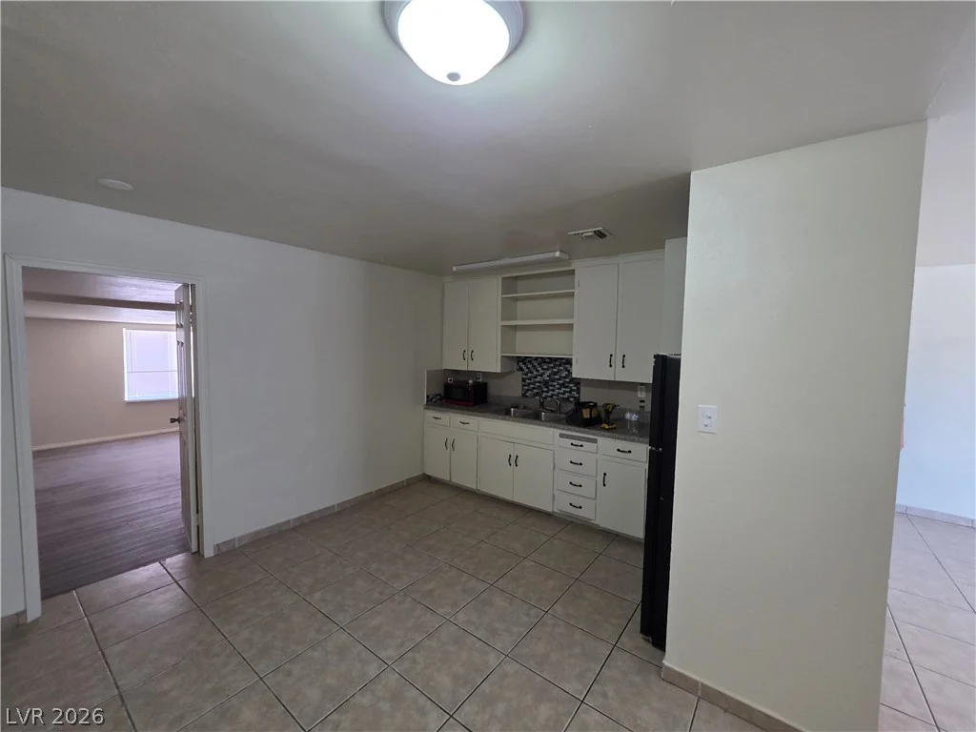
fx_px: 367
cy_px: 366
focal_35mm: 13
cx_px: 488
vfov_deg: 89.9
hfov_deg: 106.2
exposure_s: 1/60
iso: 250
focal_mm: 2.2
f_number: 1.9
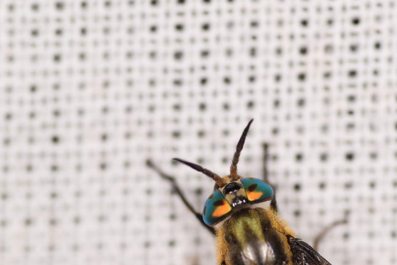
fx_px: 2611
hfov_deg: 8.7
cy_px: 175
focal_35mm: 237
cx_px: 232
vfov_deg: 5.8
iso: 100
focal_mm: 105
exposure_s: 1/30
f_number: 8
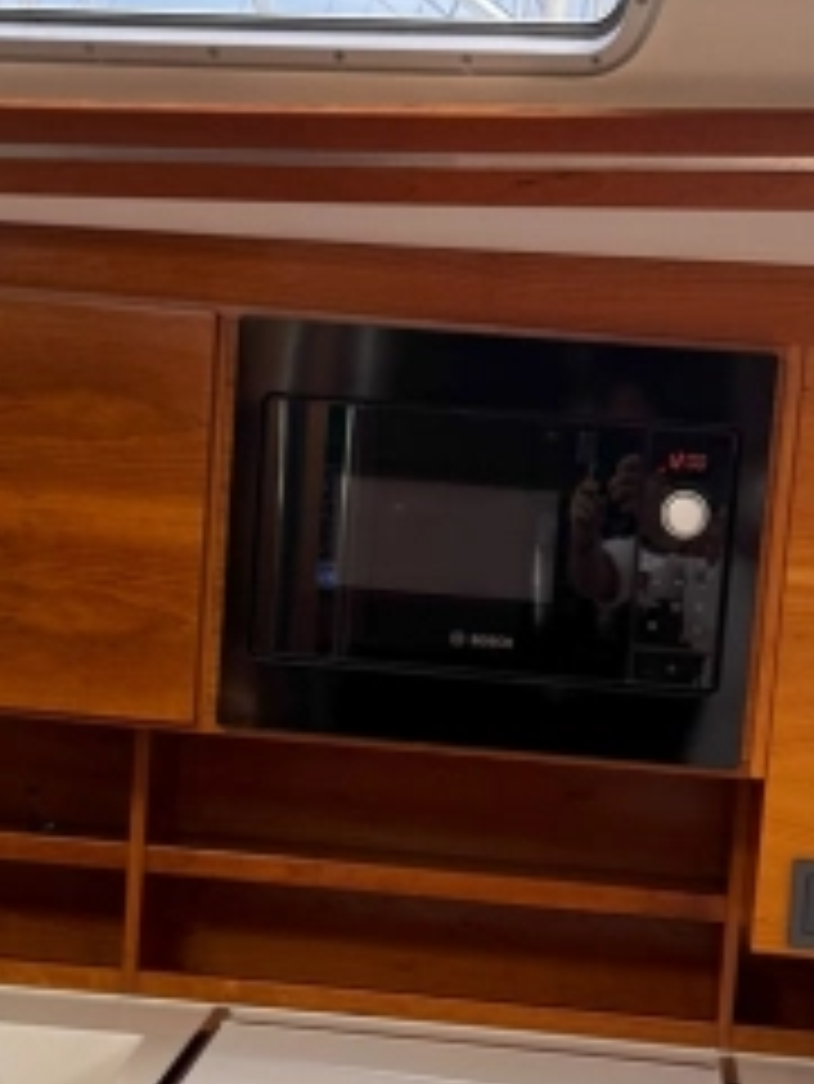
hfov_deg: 20.2
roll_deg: -4.2
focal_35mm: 73
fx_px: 2287
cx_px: 463
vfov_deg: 26.5
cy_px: 756
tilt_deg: -7.0
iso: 80
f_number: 1.78
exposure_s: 1/157
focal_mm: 6.76
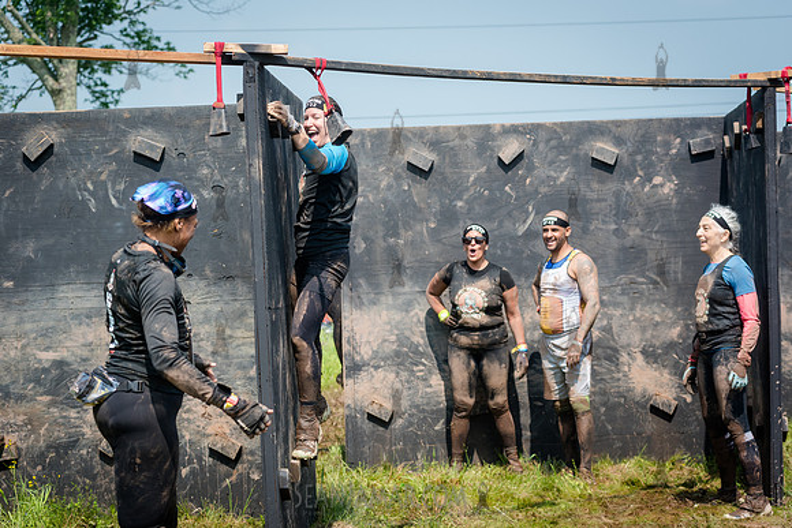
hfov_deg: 22.0
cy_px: 264
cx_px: 396
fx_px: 2036
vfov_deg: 14.8
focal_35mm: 93
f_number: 5.6
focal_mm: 92
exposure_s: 1/1000
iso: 500
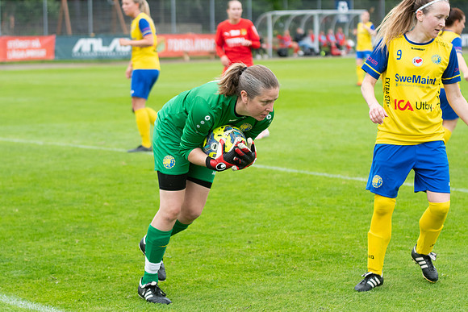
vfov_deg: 13.0
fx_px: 1365
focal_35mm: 105
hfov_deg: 19.5
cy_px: 156
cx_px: 234
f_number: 3.2
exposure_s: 1/1600
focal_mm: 70
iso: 640
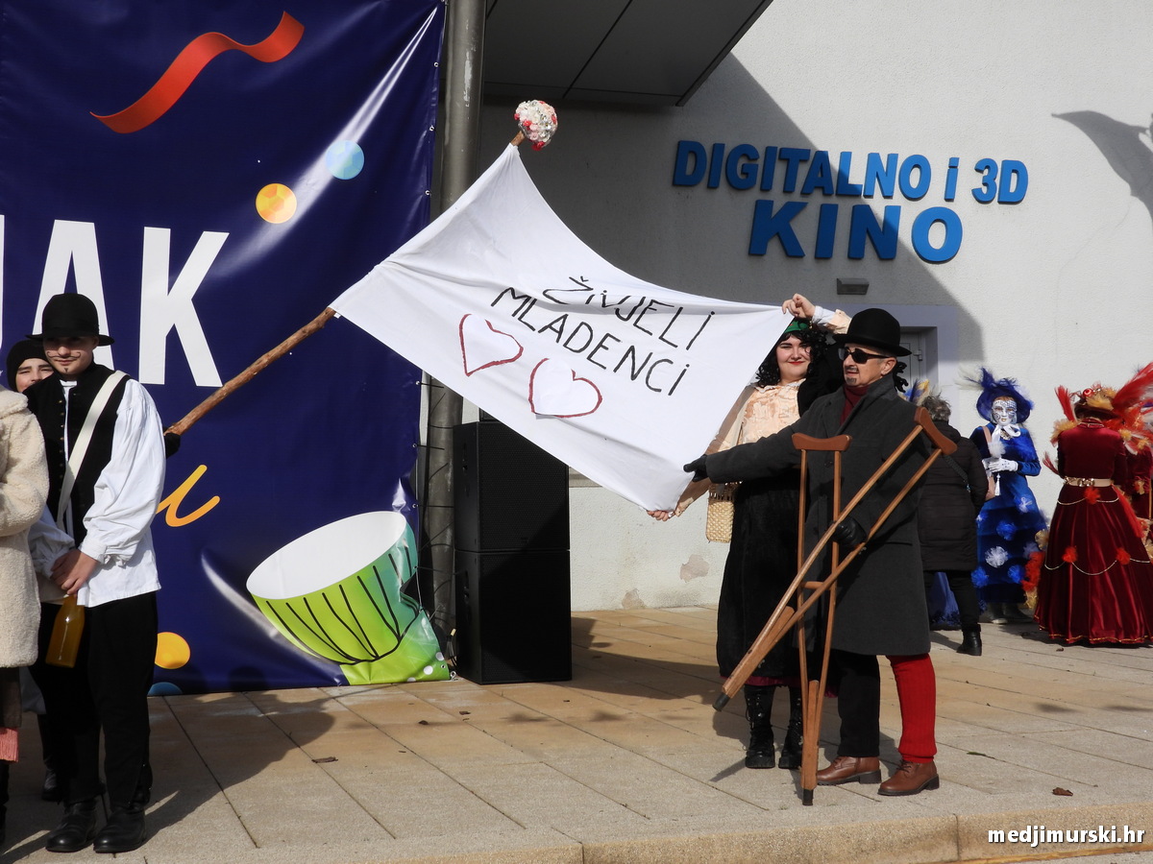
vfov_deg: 29.1
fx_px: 1665
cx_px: 576
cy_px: 432
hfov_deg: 38.2
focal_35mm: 50
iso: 100
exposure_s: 1/1600
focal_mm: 9
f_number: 3.5
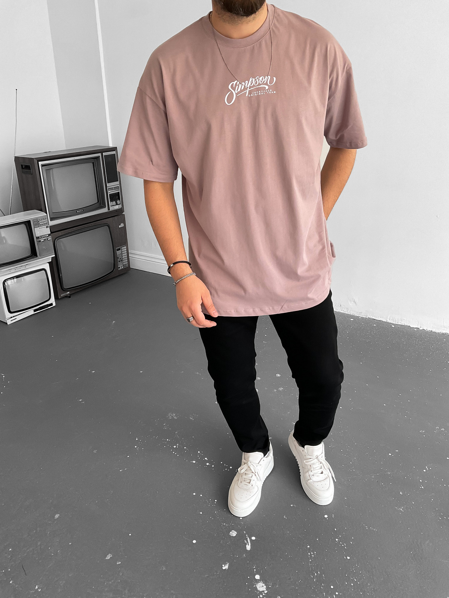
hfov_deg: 48.2
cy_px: 299
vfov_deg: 61.7
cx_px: 224
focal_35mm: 29
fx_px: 502
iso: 64
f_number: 1.8
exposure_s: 1/105
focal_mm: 3
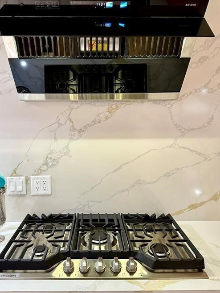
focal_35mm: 28
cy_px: 145
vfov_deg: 63.4
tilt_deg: -6.3
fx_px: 237
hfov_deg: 49.6
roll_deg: +0.2
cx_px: 95
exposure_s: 1/60
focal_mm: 6.76
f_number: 1.78
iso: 320
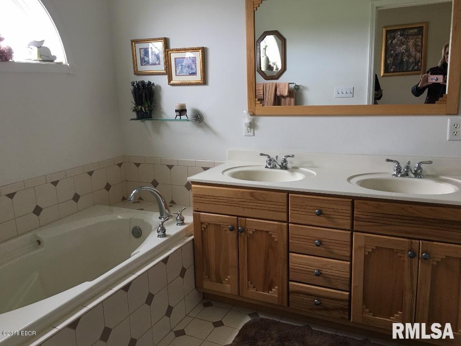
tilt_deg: -10.7
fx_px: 386
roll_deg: +1.7
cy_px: 173
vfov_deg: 48.2
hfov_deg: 61.7
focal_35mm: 29
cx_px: 230
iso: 40
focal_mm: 4.15
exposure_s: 1/30
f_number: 2.2
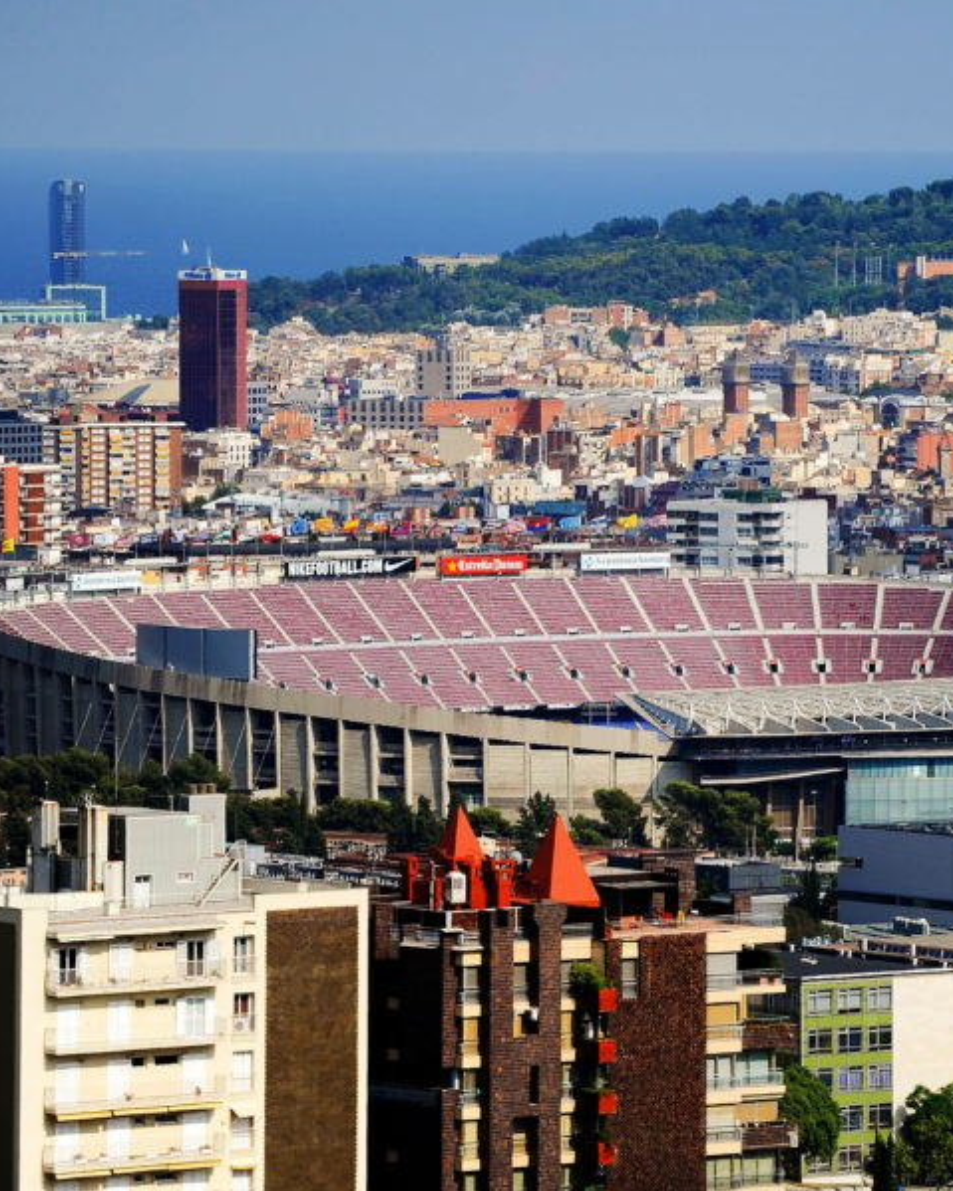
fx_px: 8993
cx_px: 639
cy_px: 596
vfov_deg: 7.6
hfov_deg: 6.1
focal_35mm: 255
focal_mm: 180
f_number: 2.8
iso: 200
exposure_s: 1/6400
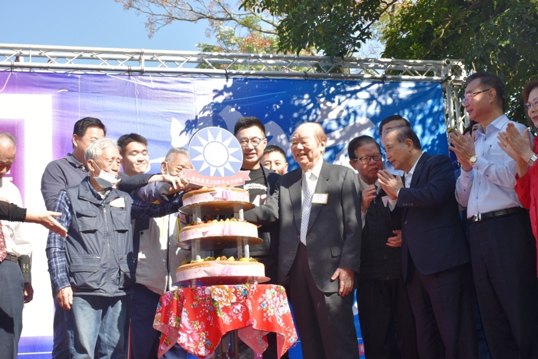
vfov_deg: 22.7
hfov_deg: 33.4
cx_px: 269
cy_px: 180
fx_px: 897
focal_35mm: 60
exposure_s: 1/200
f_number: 8
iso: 100
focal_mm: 40
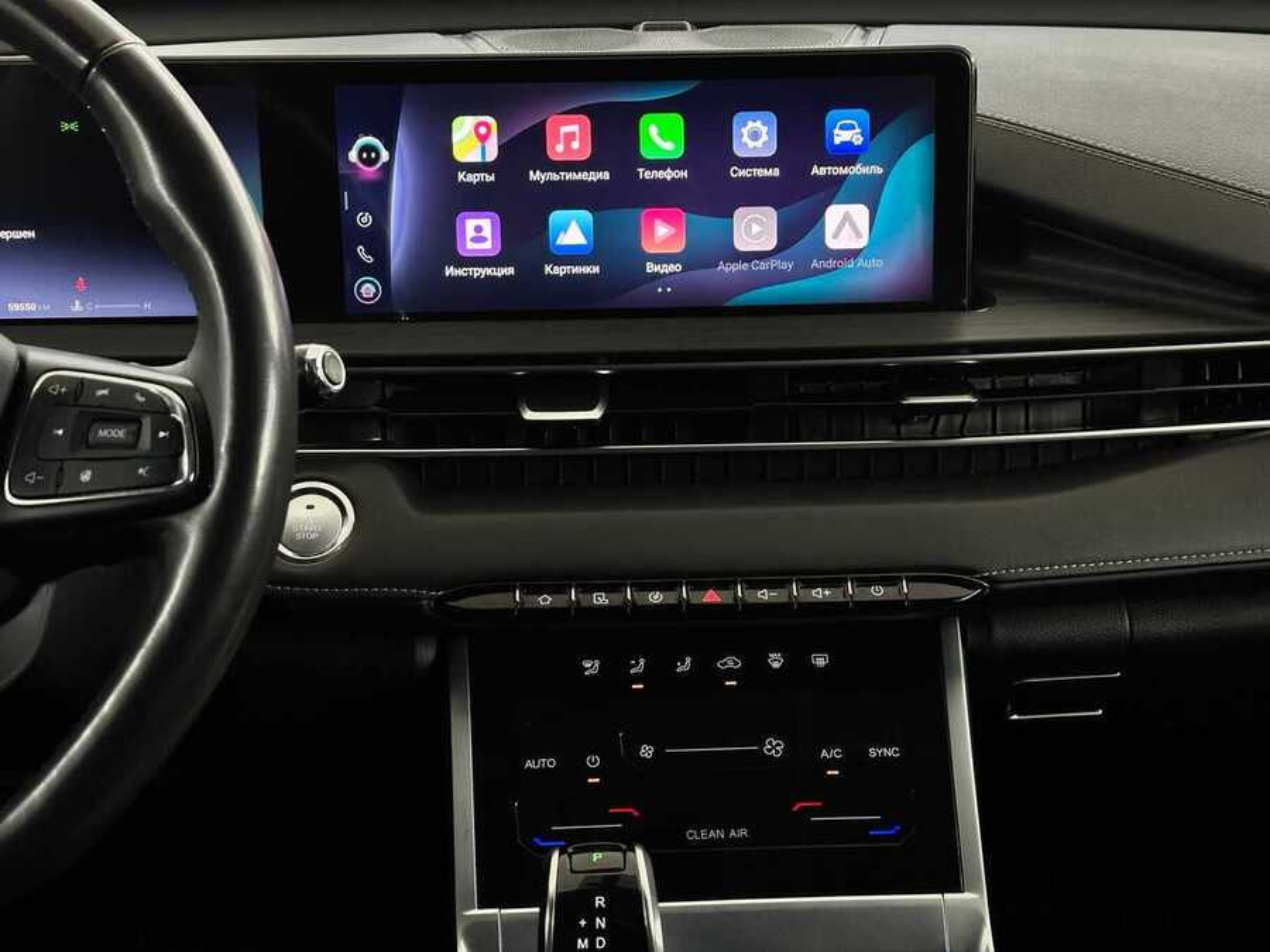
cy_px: 476
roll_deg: +0.1
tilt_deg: -21.9
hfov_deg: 39.7
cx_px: 635
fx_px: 1761
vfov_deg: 30.3
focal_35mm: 48
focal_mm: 6.86
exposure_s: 1/50
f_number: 1.78
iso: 160
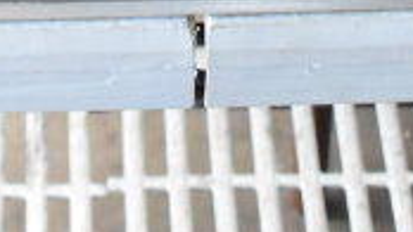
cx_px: 69
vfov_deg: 5.9
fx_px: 1994
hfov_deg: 11.8
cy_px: -605
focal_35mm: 182
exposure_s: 1/1250
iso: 6400
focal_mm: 22
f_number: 6.3
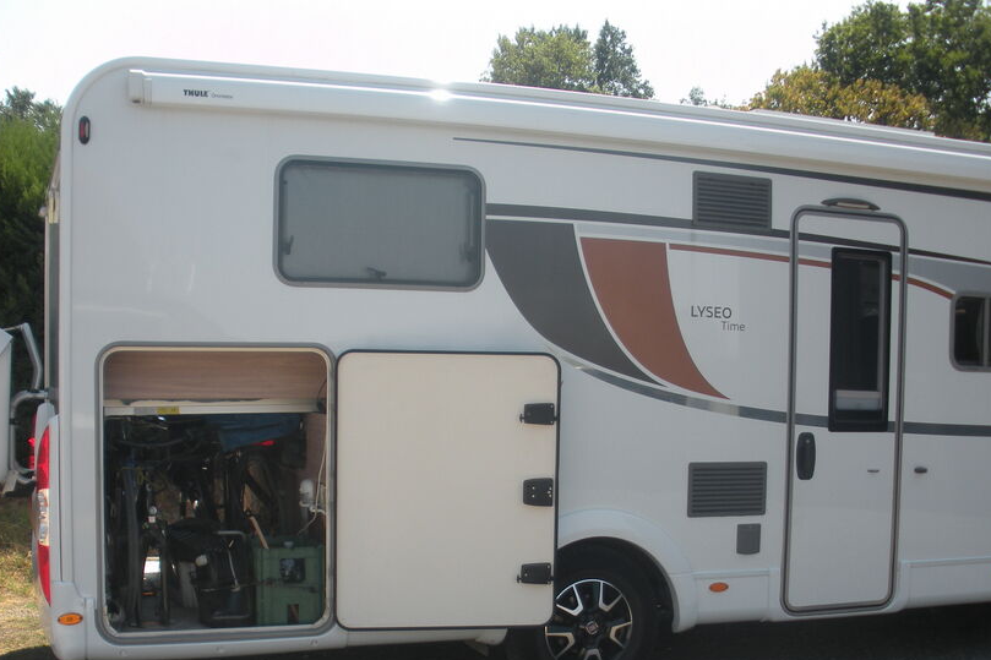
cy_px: 449
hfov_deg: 43.6
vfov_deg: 29.6
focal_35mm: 45
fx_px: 1238
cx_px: 461
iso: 64
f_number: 3.5
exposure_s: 1/344
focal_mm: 6.3
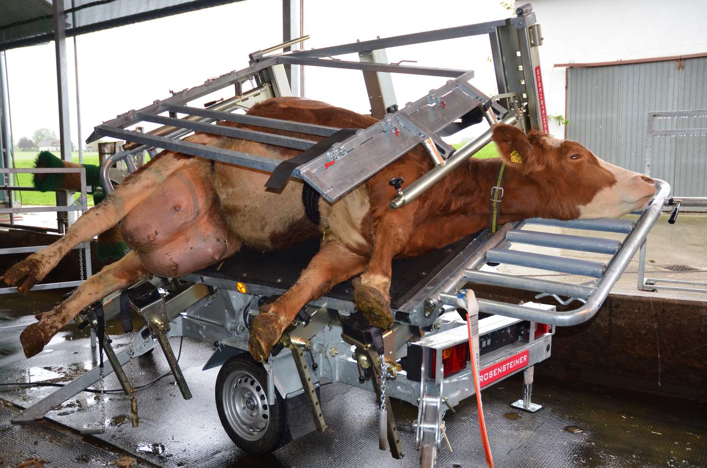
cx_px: 354
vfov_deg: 39.8
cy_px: 234
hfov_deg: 57.3
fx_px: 647
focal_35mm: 33
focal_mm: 22
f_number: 3.5
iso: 400
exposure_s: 1/125
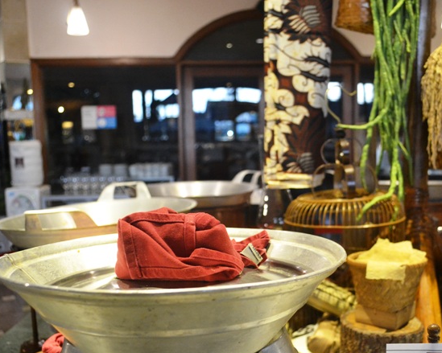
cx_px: 286
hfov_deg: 44.3
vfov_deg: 36.3
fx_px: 536
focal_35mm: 41
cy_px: 213
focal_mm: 20
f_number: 4
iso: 1600
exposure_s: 1/30
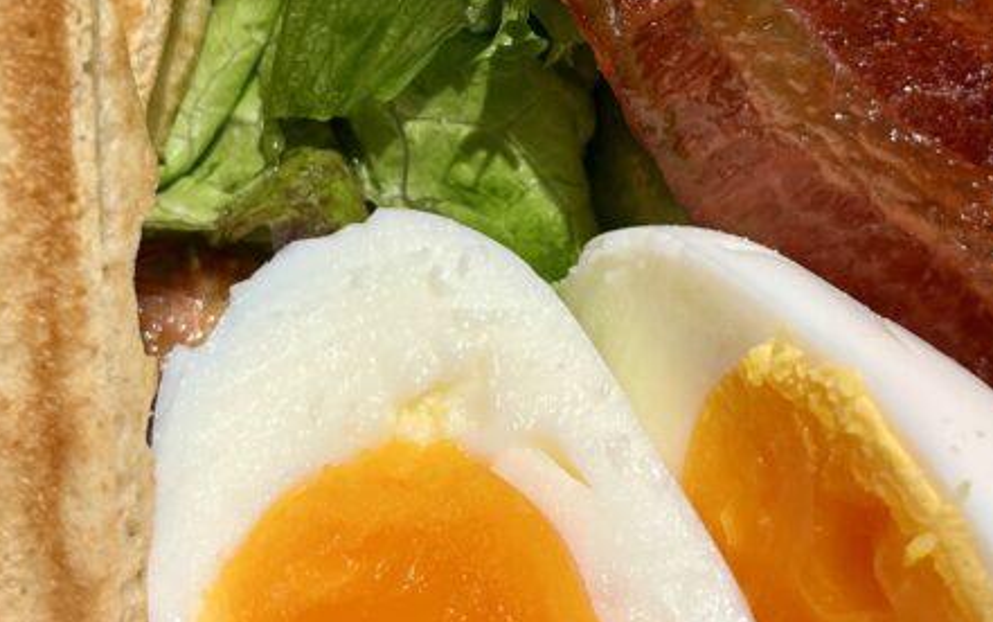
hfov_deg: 31.9
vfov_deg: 19.9
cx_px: 558
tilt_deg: -54.3
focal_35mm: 64
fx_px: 1733
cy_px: 52
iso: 64
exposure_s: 1/120
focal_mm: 5.1
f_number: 1.6
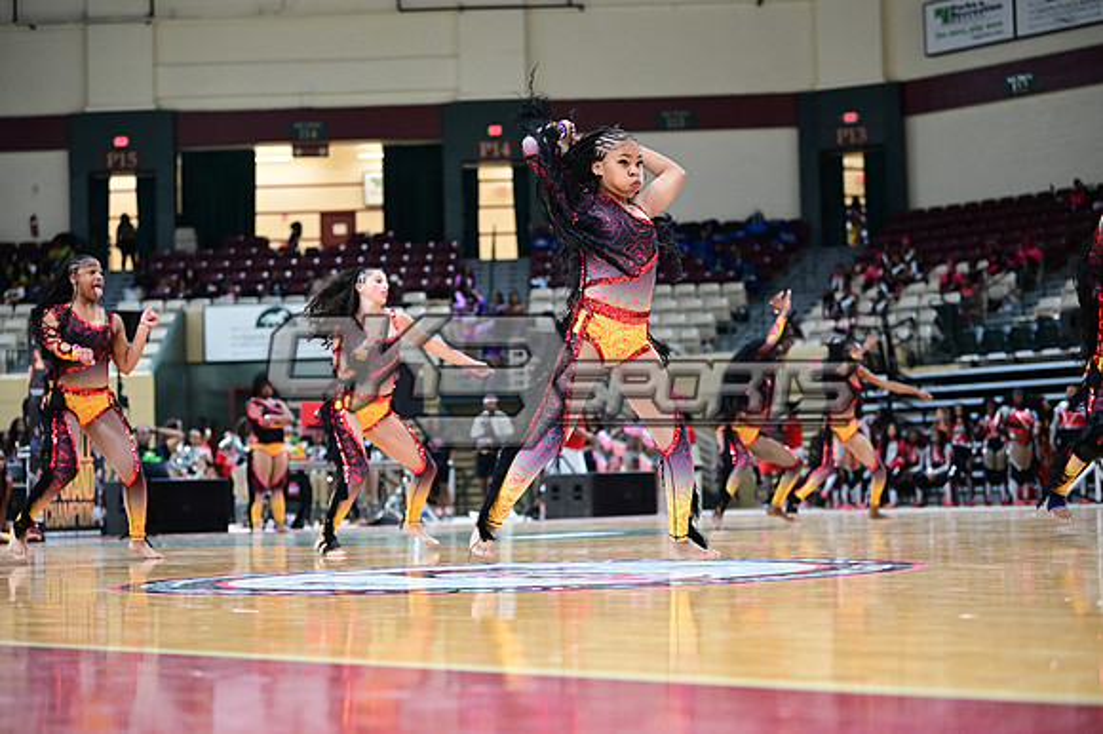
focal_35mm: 70
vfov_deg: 19.4
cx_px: 552
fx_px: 2143
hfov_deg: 28.9
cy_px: 367
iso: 6400
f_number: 3.2
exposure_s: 1/1000
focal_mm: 70
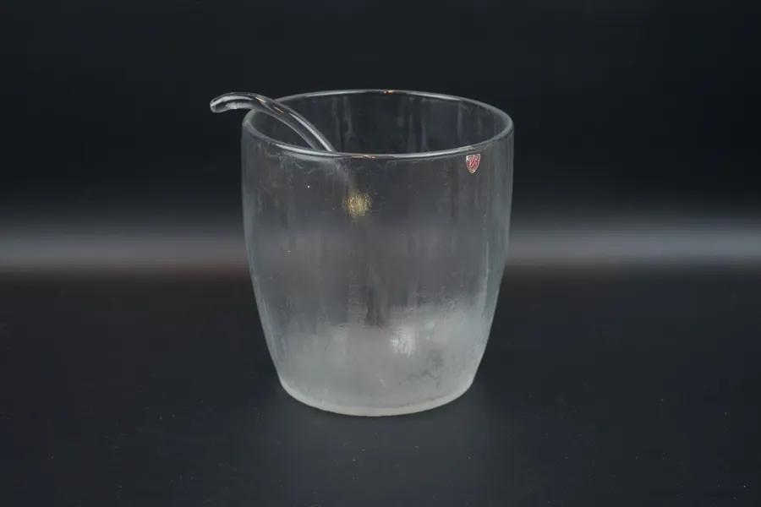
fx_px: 1395
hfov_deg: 30.5
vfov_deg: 20.6
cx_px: 380
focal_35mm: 66
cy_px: 254
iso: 200
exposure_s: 1/80
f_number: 5.6
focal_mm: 66
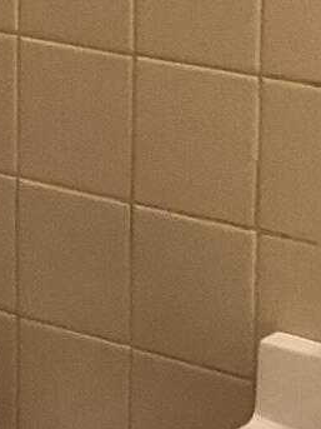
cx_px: -60
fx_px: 2239
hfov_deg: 8.1
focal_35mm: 181
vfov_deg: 10.9
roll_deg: +0.4
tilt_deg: -12.9
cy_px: 130
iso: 100
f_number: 2.4
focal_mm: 3.3
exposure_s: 1/60
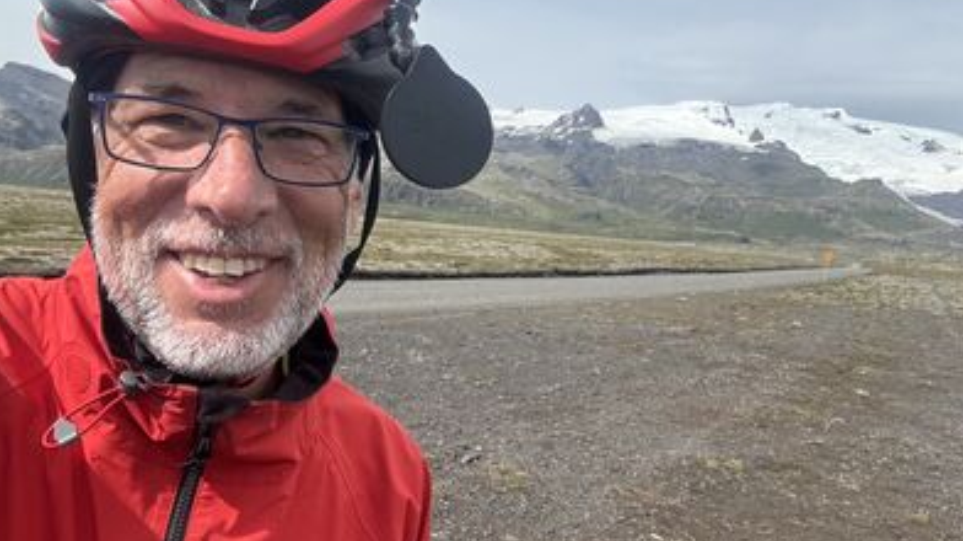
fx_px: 817
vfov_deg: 36.6
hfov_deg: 60.2
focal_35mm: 32
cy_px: 267
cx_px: 602
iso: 25
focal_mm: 2.69
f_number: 1.9
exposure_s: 1/1125
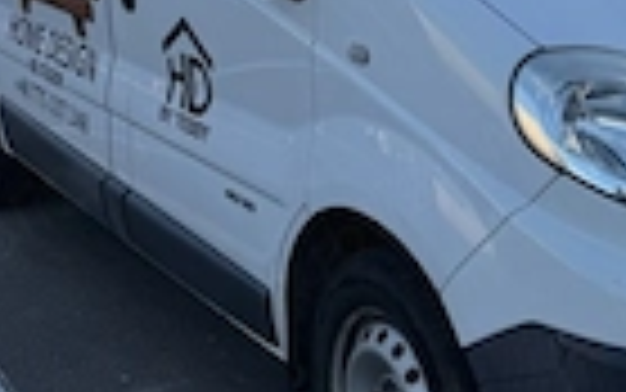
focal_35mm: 73
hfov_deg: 27.7
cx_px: 486
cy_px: -90
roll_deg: +0.6
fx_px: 1246
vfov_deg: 17.0
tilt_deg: -3.4
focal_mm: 6.76
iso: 80
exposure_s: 1/4950
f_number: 1.78
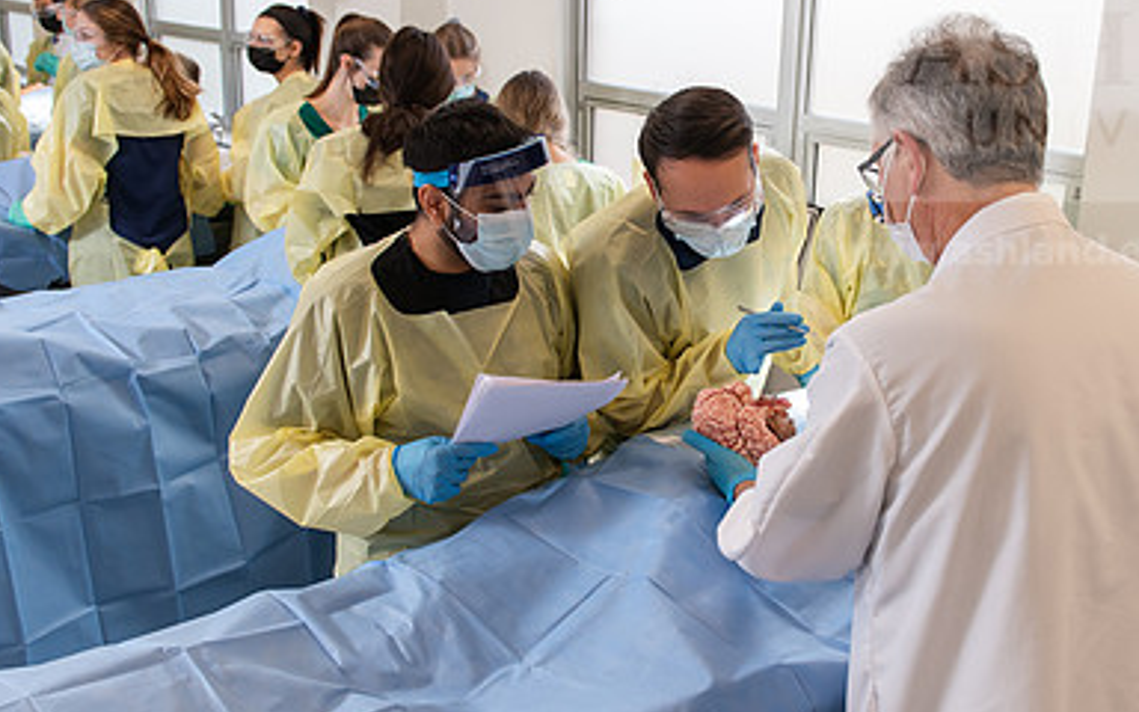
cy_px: 313
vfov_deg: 32.0
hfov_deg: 48.9
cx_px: 703
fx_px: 1242
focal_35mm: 40
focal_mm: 26
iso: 500
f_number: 4.5
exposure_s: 1/200
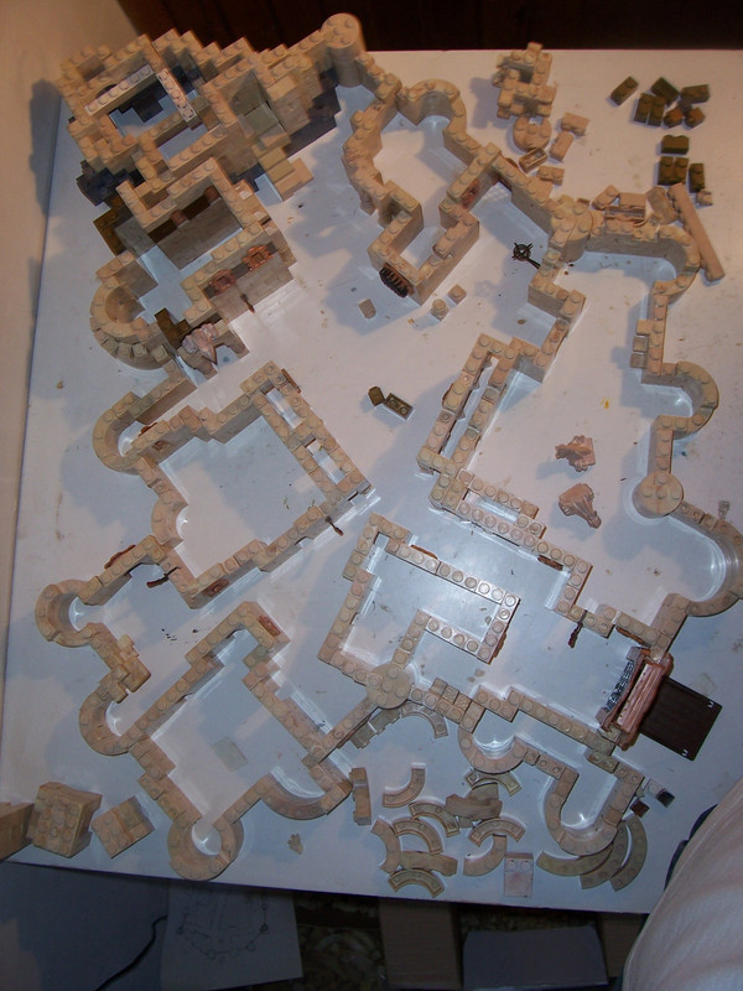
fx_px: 973
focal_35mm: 34
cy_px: 496
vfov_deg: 54.0
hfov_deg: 41.8
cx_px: 372
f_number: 2.7
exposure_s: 1/60
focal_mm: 5.6
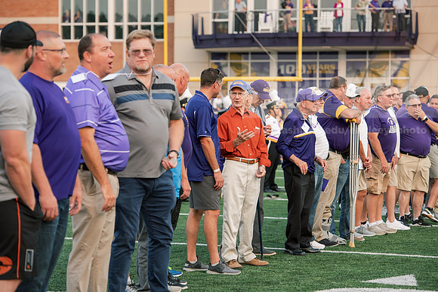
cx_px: 219
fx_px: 1485
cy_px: 146
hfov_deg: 16.8
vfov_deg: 11.2
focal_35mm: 122
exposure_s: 1/640
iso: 800
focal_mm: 122
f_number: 4.5
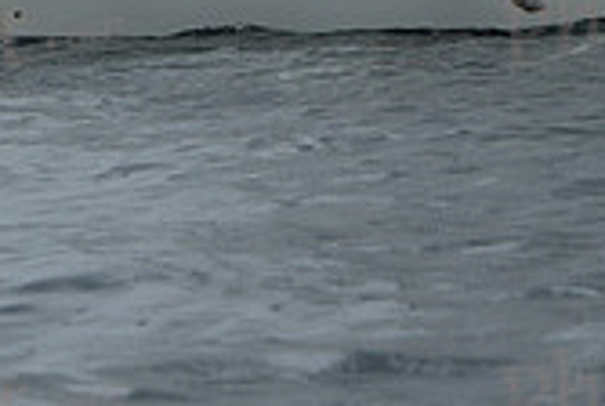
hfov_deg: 6.3
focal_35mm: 329
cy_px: -161
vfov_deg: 4.2
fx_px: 5539
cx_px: 315
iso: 250
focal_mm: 95
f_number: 8
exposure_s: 1/800
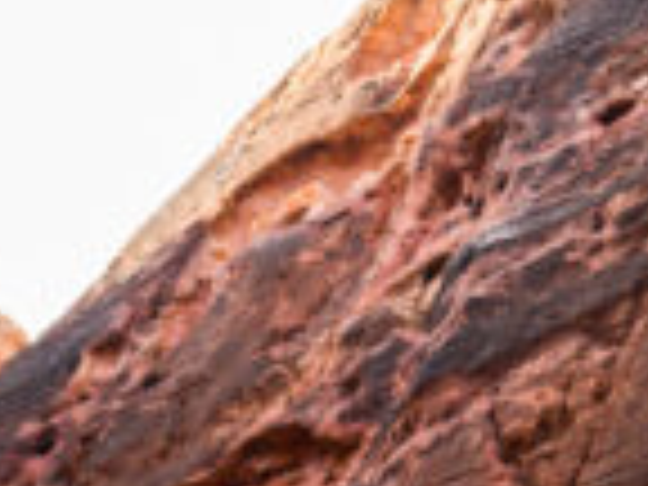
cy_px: 675
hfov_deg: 14.7
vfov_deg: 14.6
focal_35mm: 96
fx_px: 1797
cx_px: 1476
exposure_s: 1/200
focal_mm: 20
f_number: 4
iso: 250
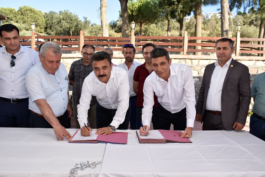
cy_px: 88
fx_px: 221
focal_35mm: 30
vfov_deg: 43.6
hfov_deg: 61.9
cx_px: 132
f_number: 6.3
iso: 100
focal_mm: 20
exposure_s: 1/160
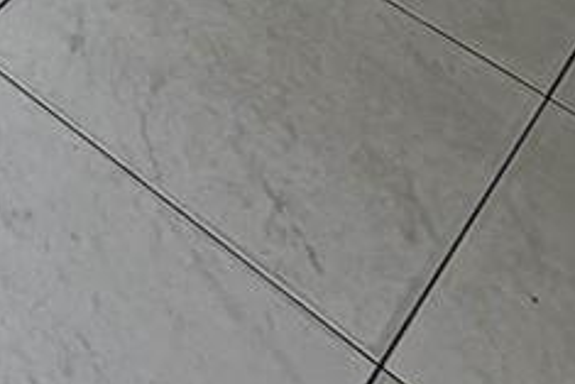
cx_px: -555
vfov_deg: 8.8
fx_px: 1582
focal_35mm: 99
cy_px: -1020
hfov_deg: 16.2
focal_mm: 2.22
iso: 125
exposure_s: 1/121
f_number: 2.2
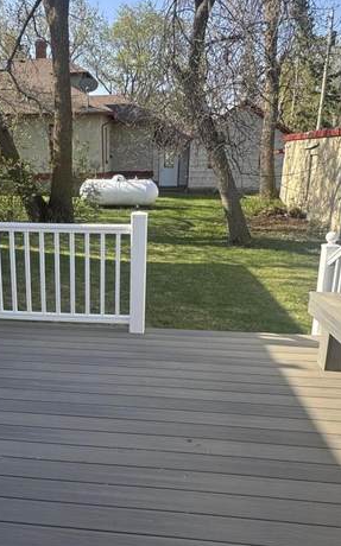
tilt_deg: -14.6
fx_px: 462
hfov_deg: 39.6
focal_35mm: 31
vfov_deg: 61.2
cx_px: 89
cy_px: 282
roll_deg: +0.6
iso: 40
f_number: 2.2
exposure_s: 1/307
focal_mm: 2.22
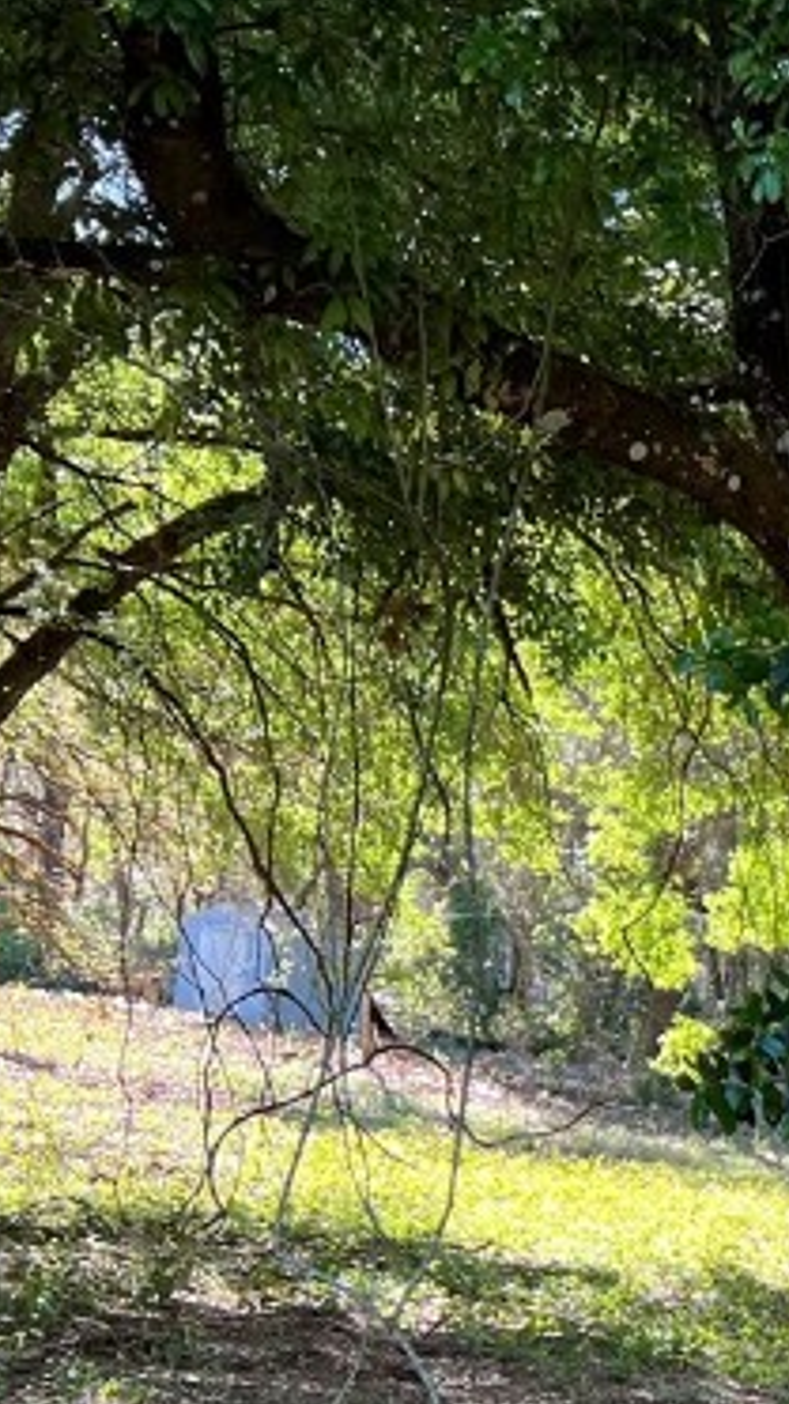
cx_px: 1759
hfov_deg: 12.7
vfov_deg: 26.1
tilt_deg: -5.7
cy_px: 1313
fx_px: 2904
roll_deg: -7.2
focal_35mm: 78
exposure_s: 1/196
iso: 40
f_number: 1.5
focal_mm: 5.7
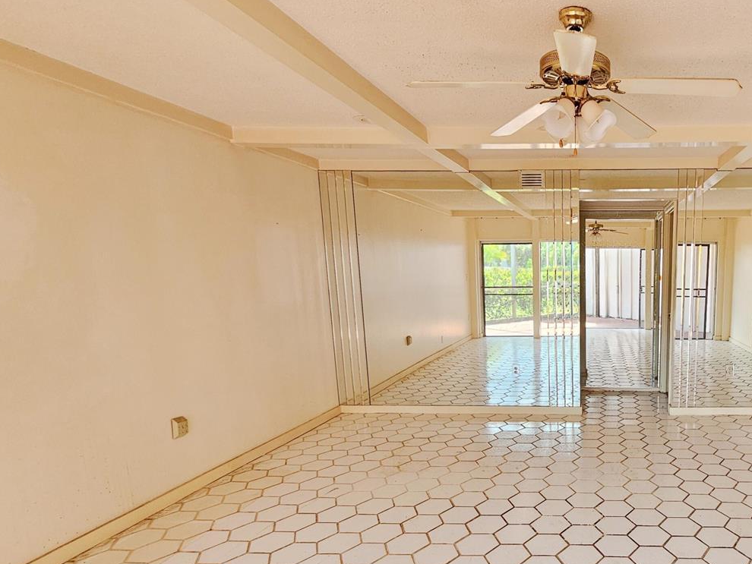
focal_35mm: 21
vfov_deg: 62.5
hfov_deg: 71.5
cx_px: 596
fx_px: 456
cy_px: 355
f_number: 2.2
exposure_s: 1/60
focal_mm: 2.2
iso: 100
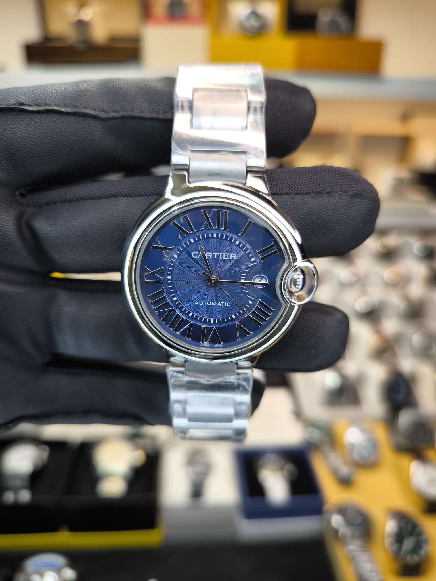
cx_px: 218
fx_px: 403
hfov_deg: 56.8
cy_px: 290
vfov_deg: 71.6
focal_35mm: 24
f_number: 1.9
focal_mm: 6.92
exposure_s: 1/135
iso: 50
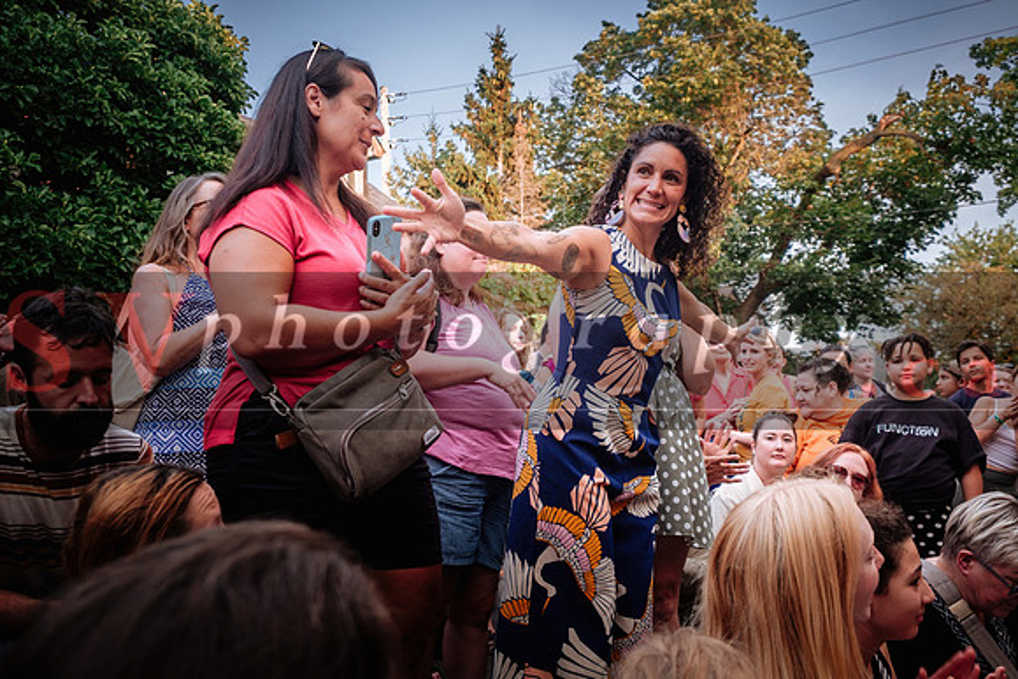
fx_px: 1018
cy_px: 340
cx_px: 509
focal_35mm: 36
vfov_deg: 36.9
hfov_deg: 53.1
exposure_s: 1/200
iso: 800
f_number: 4
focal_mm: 24
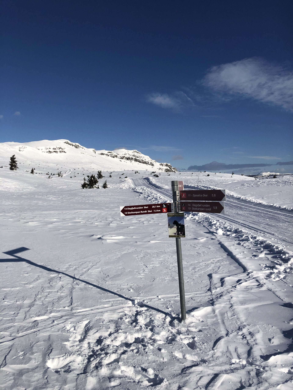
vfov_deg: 63.4
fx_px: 316
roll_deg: +0.4
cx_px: 146
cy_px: 195
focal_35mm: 28
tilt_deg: -2.8
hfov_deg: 49.7
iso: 25
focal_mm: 4
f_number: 1.8
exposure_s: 1/6024
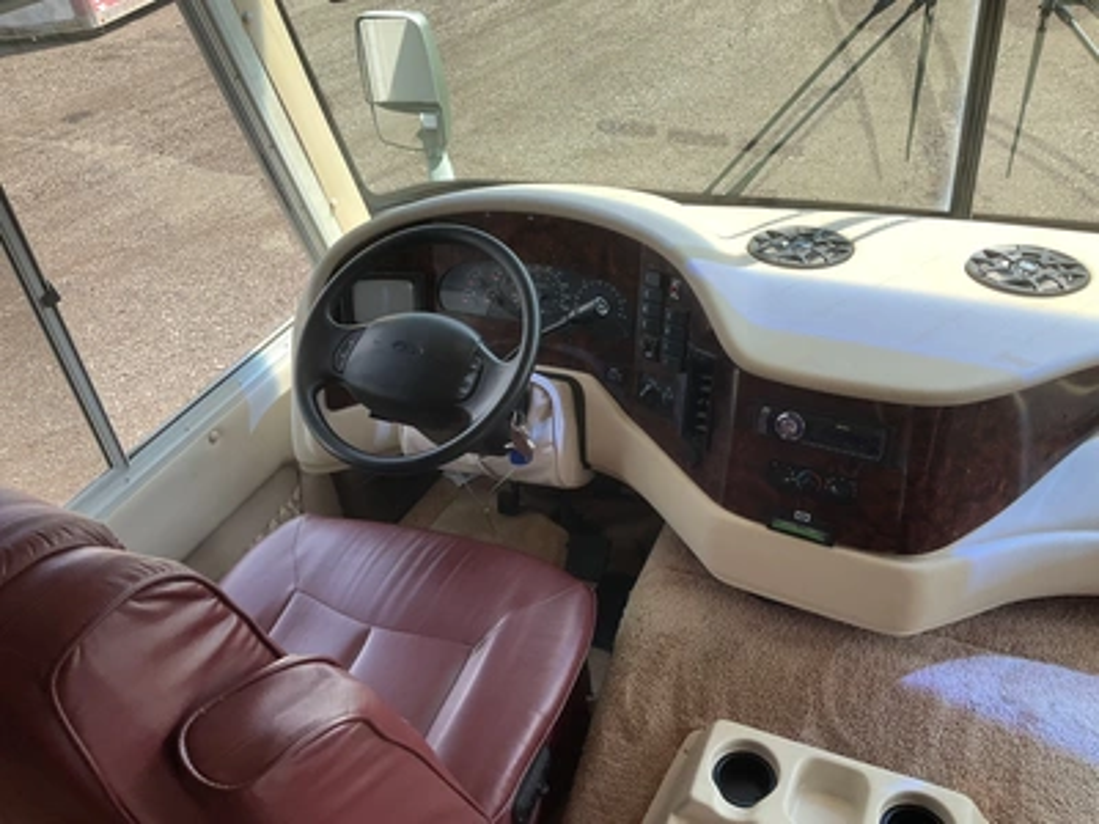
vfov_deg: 48.2
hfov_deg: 61.7
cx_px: 550
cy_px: 412
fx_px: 921
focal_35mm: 29
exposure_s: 1/248
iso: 25
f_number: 1.8
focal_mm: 3
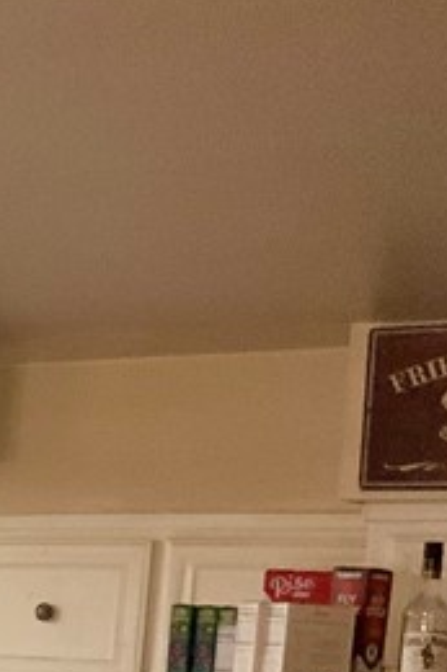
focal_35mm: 119
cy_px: 853
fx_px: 2219
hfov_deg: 10.0
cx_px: -651
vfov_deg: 16.4
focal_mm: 3
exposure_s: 1/30
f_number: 1.8
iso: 250
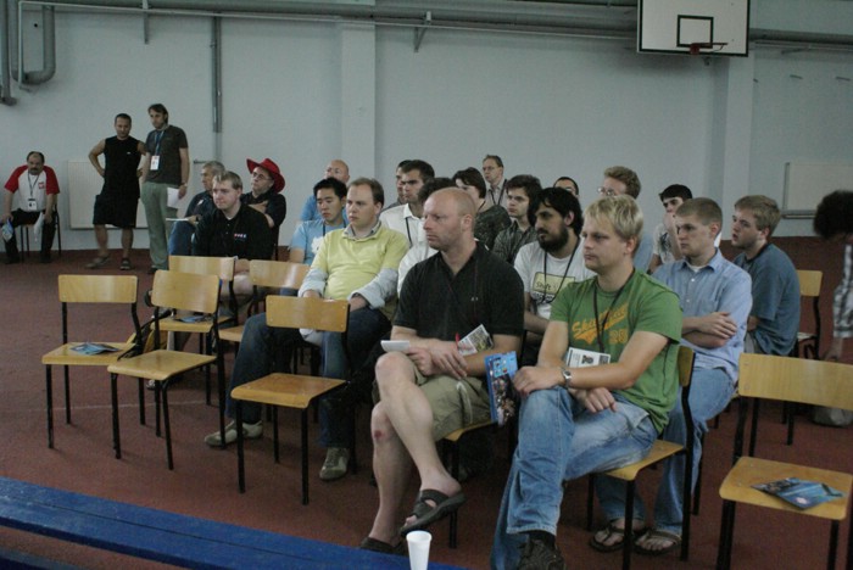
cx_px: 426
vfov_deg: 36.9
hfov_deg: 53.1
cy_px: 285
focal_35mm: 36
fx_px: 854
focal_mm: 24
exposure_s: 1/15
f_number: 5.6
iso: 1600
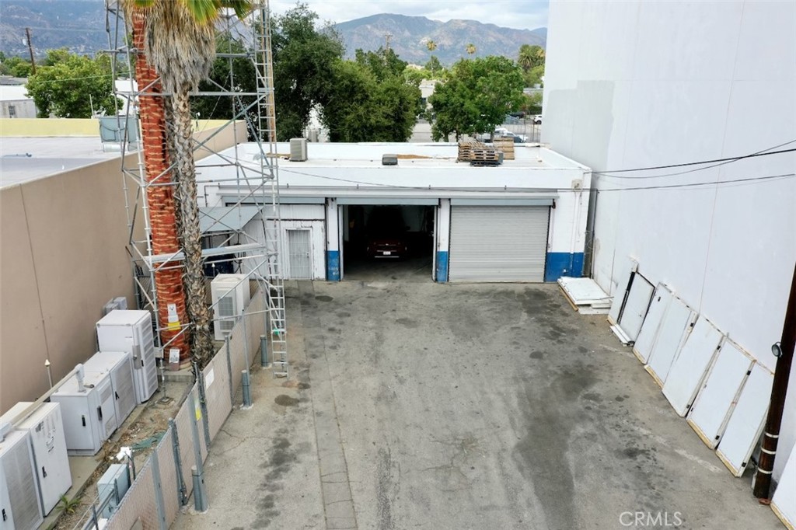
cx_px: 398
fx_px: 619
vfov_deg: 46.4
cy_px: 265
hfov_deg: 65.5
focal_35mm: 28
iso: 100
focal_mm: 10.26
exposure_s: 1/400
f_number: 5.6
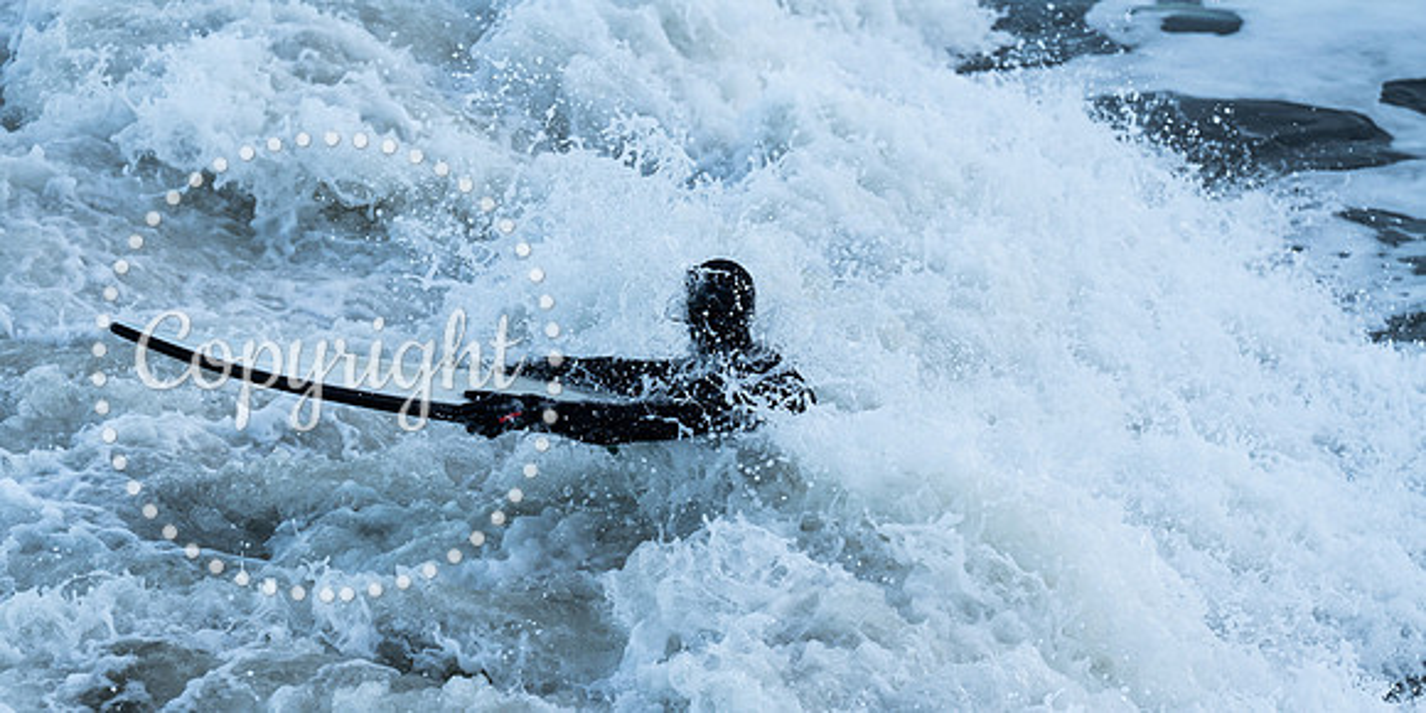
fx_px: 7209
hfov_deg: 11.3
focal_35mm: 196
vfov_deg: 5.7
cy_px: 475
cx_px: 713
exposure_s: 1/2000
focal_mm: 182
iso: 500
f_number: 4
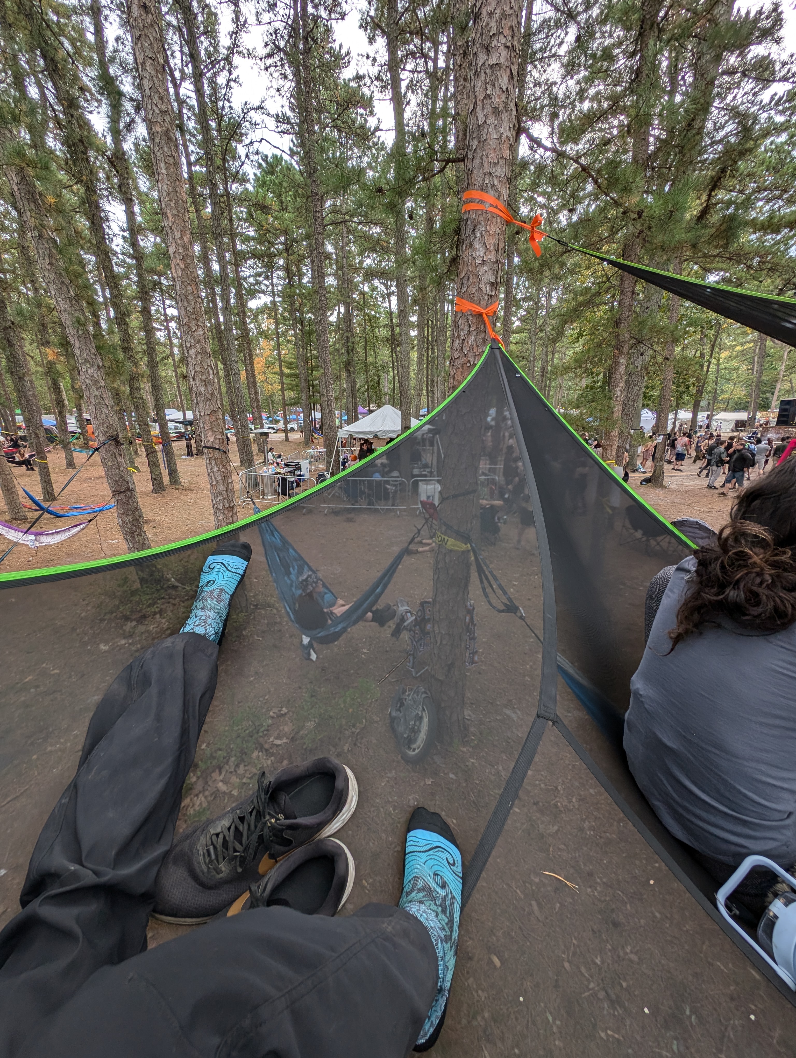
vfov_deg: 110.5
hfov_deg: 94.6
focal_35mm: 12
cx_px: 398
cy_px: 529
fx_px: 367
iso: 47
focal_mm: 2.23
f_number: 1.95
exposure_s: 1/230
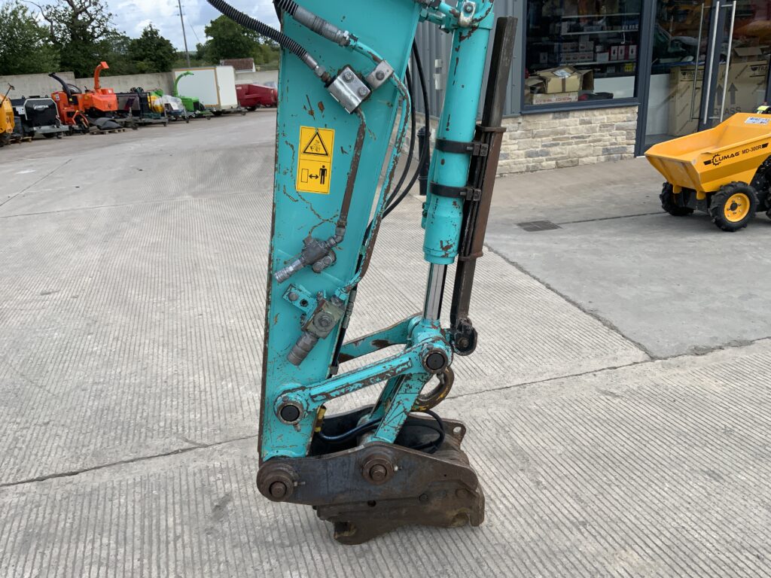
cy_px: 289
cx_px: 386
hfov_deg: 61.7
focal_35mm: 29
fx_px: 646
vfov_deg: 48.2
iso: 16
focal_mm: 3
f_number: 1.8
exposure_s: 1/739
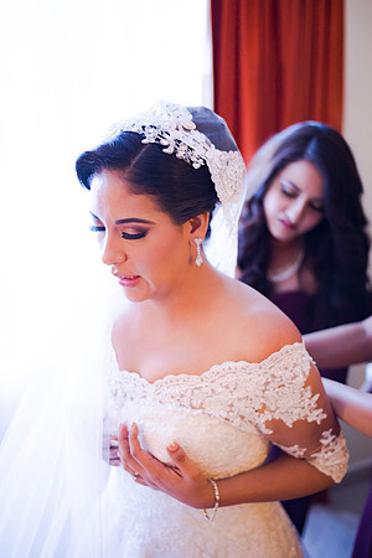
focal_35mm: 50
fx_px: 775
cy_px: 279
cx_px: 186
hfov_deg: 27.0
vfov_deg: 39.6
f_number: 1.8
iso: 1600
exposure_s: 1/500
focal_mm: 50
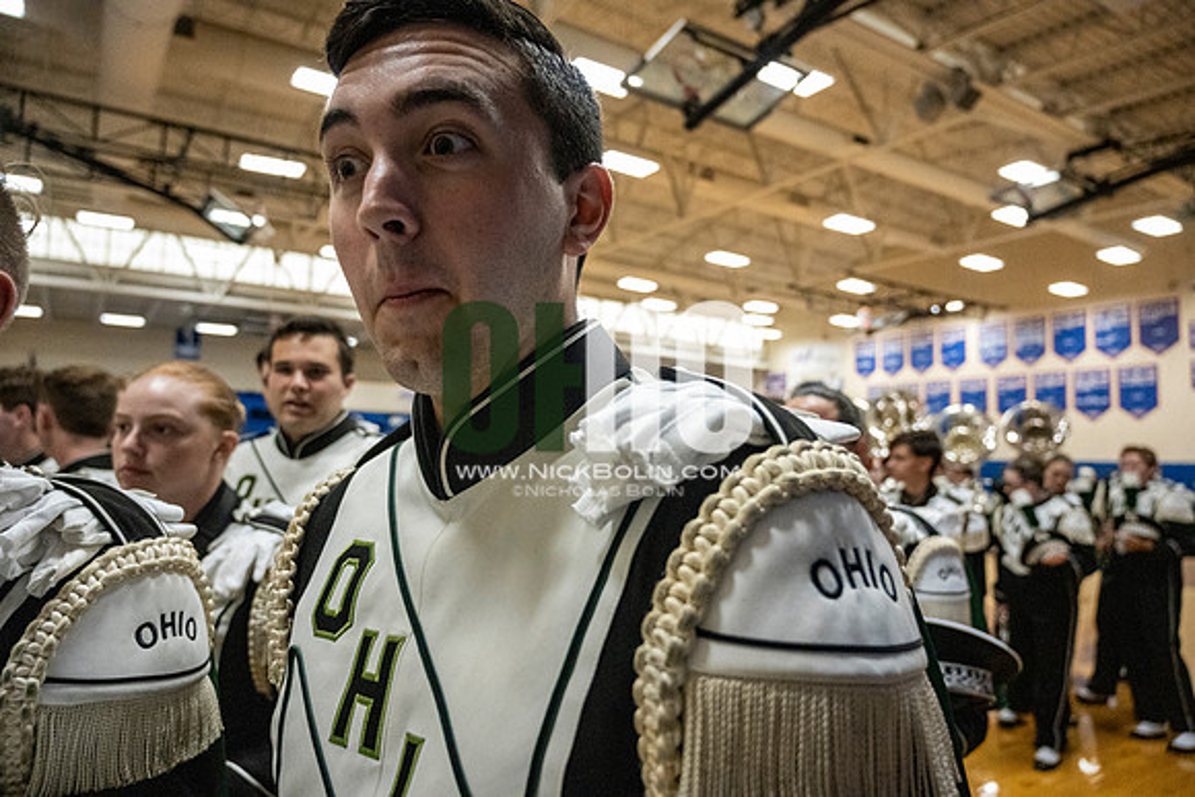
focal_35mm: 24
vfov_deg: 53.2
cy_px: 398
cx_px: 598
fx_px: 797
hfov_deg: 73.7
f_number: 4
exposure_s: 1/800
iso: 12800
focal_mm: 24
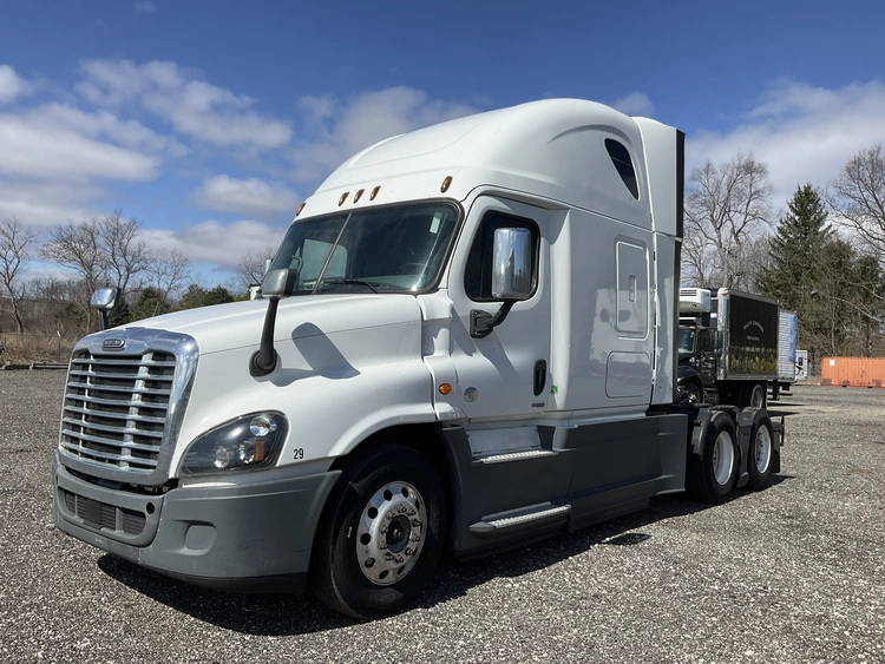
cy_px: 332
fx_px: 742
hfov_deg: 61.6
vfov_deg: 48.3
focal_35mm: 29
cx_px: 442
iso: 25
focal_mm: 3
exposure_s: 1/2801
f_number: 1.8
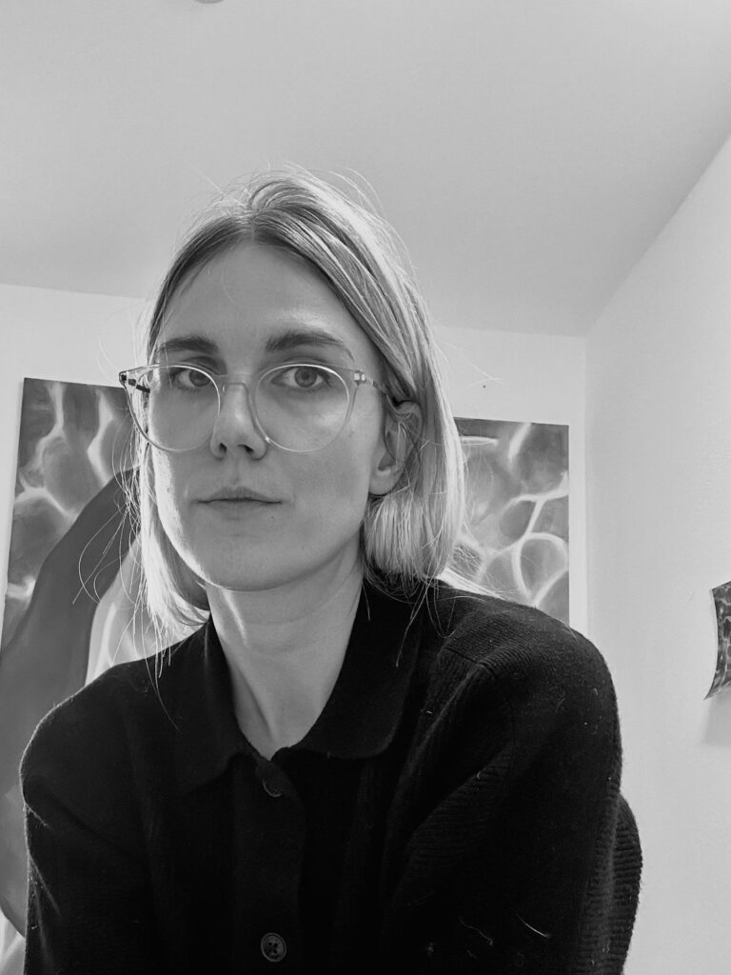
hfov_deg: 46.8
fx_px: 845
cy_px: 488
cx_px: 366
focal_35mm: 30
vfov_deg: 60.0
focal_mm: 2.69
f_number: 1.9
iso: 125
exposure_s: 1/50
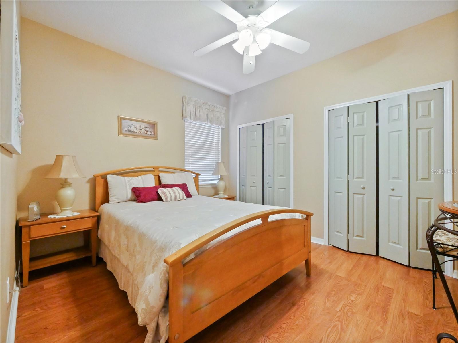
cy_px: 172
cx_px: 229
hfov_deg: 102.1
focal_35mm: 14
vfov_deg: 85.7
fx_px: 185
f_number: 4
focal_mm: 7
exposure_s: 1/60
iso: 2500
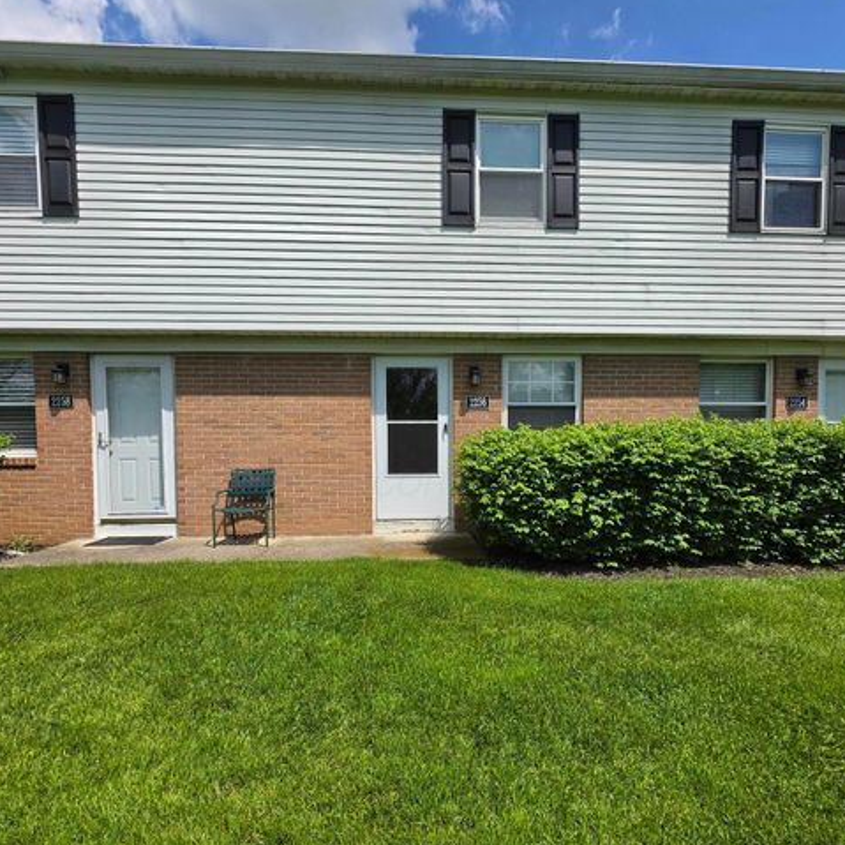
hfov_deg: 87.4
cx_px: 436
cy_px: 482
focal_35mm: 16
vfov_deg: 86.9
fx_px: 442
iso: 32
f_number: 1.9
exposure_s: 1/2586
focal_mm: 2.2
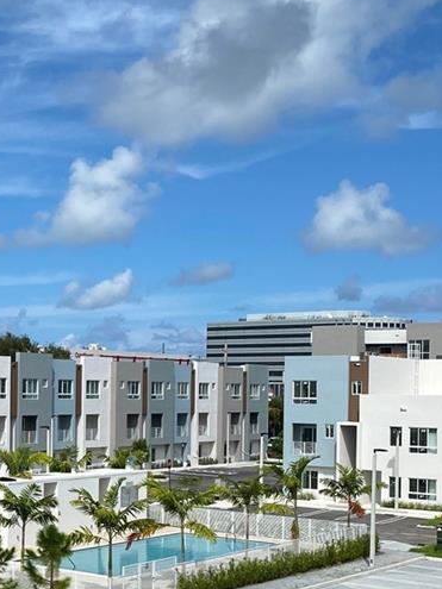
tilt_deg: -1.0
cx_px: -27
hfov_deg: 22.2
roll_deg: -1.4
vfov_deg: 30.4
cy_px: 409
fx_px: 1073
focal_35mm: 63
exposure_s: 1/5495
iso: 32
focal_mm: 4.25
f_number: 1.8
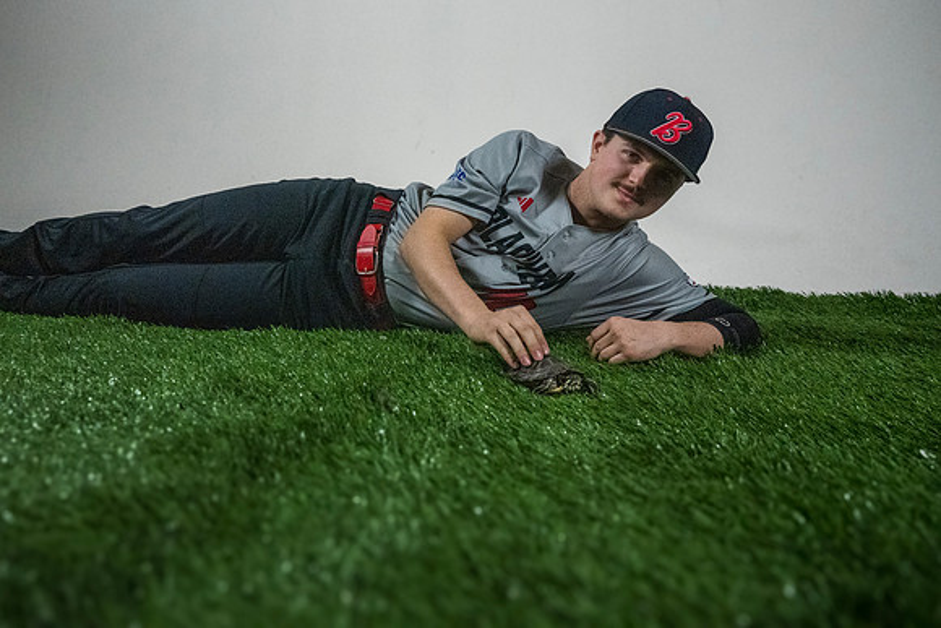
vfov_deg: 44.3
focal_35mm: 29
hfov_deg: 62.9
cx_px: 412
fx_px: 766
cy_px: 245
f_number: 4.5
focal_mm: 24
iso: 6400
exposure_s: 1/400
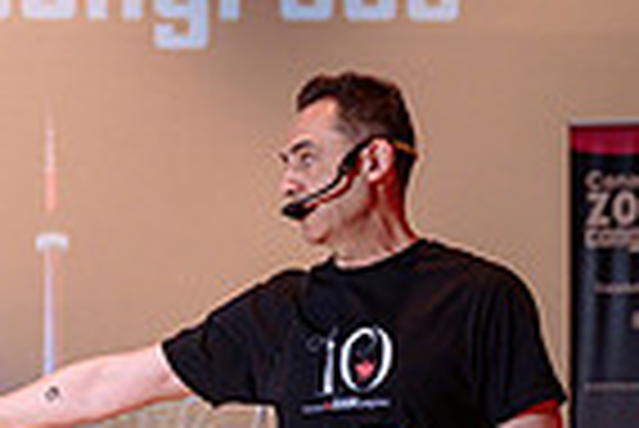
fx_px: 3038
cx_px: -143
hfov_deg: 11.7
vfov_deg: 8.0
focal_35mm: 171
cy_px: 419
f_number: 3.2
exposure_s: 1/160
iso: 1600
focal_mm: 40
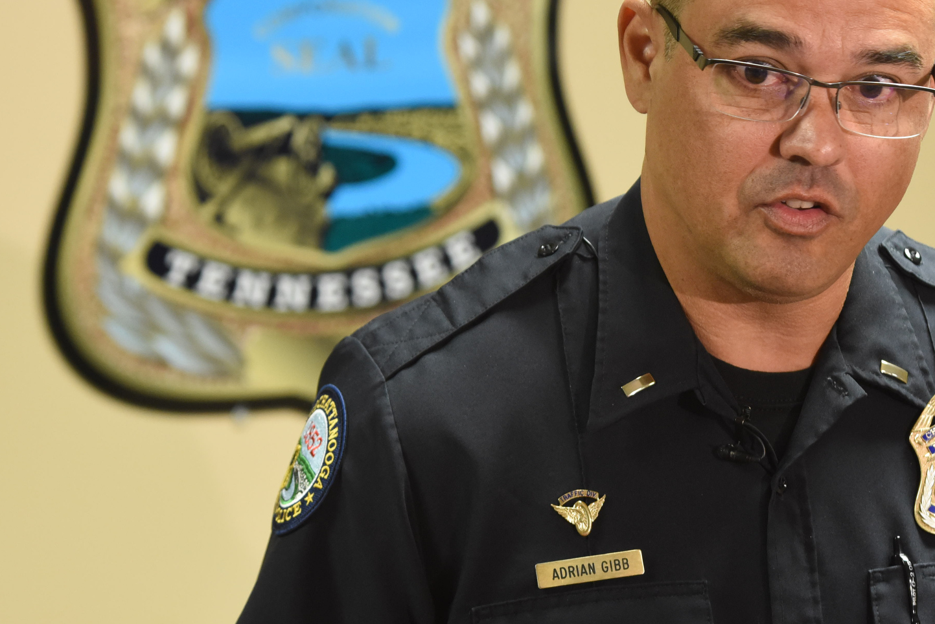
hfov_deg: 13.0
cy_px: 248
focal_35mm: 158
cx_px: 651
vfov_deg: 8.7
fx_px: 4105
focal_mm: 95
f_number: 5.6
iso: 3200
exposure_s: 1/100
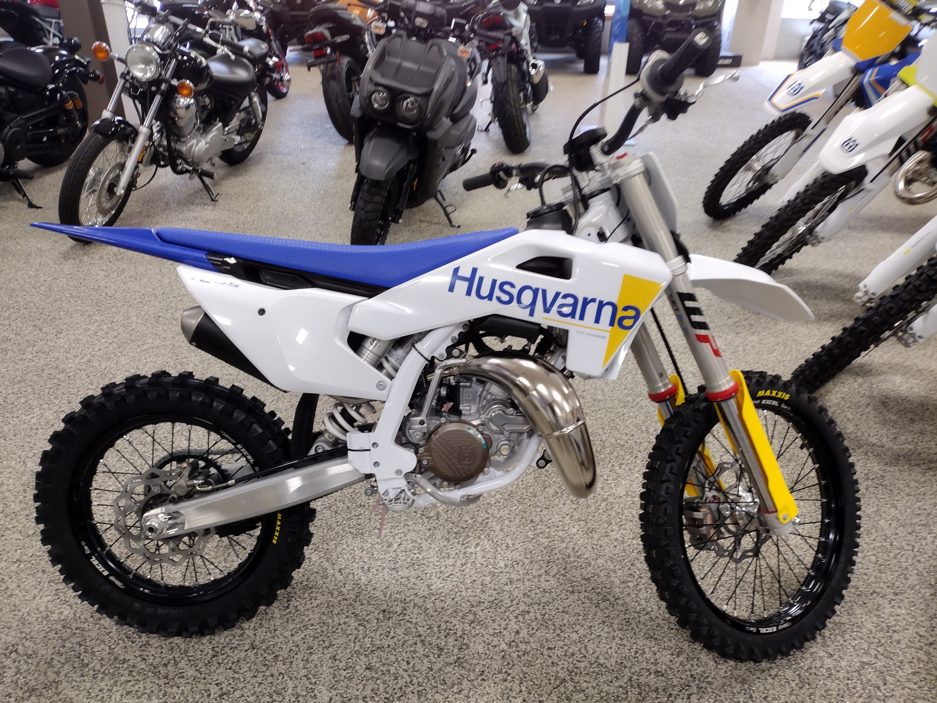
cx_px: 468
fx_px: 731
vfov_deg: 51.4
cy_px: 352
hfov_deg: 65.3
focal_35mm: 27
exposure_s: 1/60
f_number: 1.7
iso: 167
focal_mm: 4.71
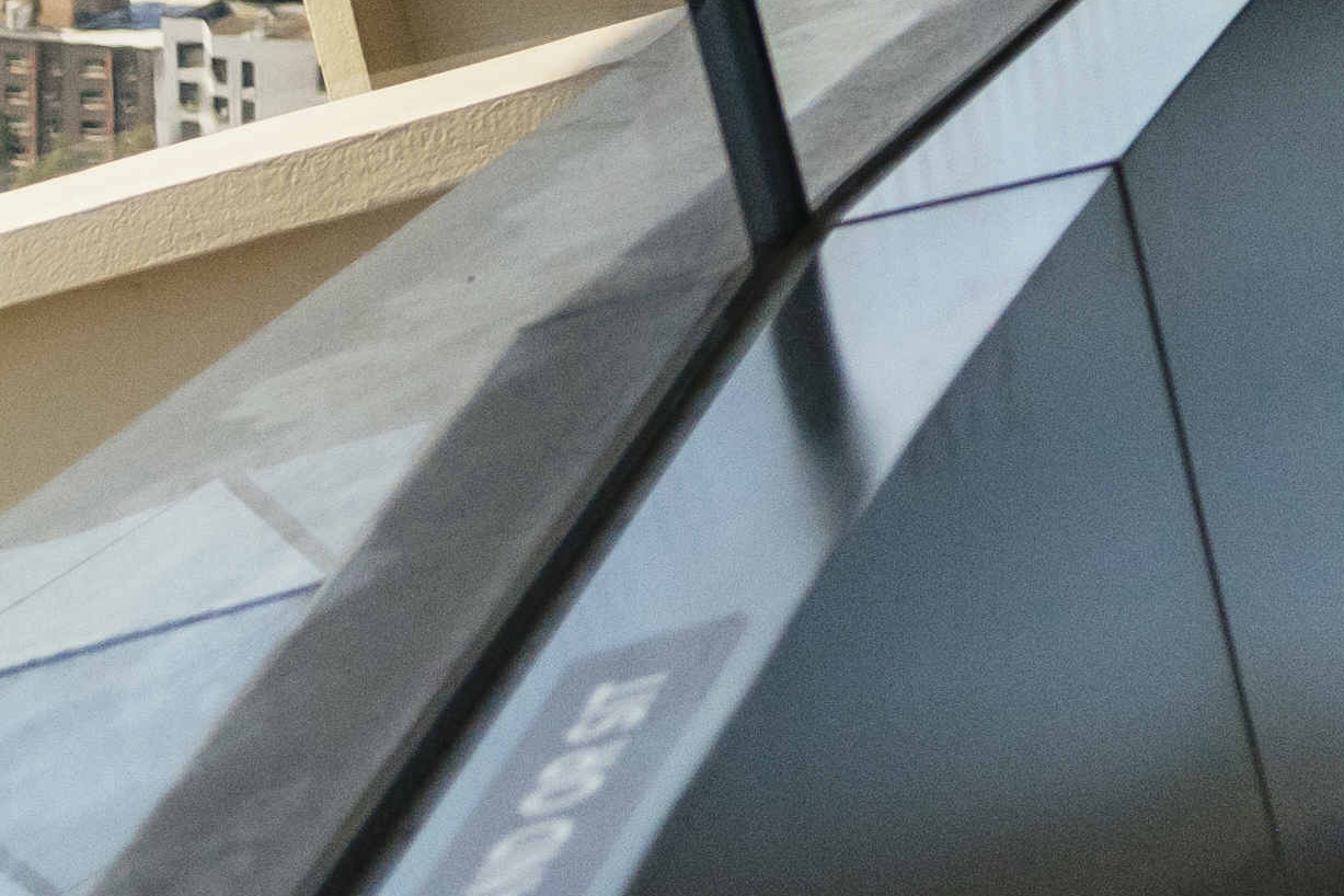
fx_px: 6943
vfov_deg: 6.7
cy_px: -1745
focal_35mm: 186
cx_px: 2927
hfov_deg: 10.0
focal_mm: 31
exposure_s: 1/640
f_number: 4
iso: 400
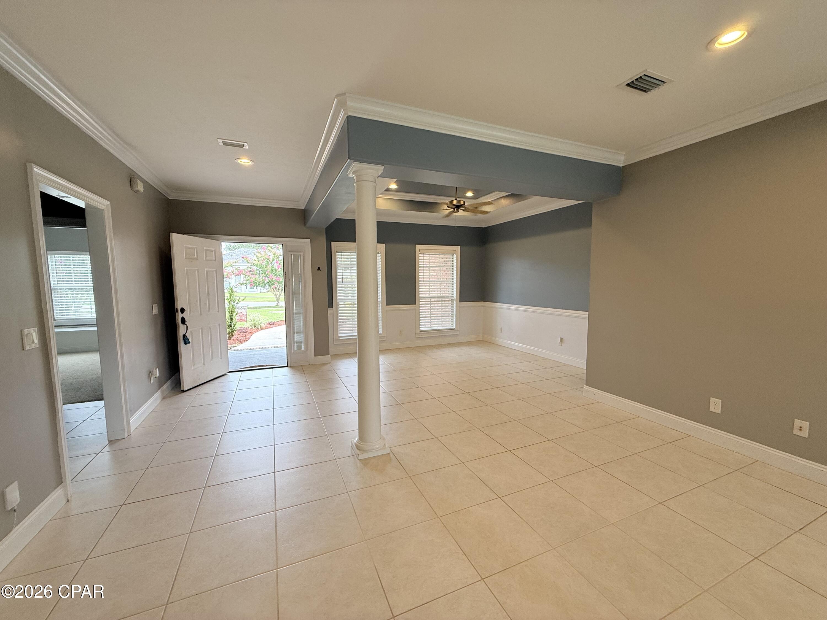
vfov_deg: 85.7
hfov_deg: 102.1
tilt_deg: -4.5
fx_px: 334
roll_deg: +0.3
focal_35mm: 14
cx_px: 414
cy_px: 310
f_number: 2.2
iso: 64
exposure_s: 1/127
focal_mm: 2.22
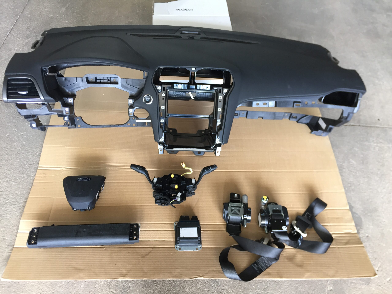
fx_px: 328
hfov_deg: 61.7
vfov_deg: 48.2
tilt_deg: -53.9
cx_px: 196
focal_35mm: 29
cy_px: 147
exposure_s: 1/33
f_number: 2.2
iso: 80
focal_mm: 4.15
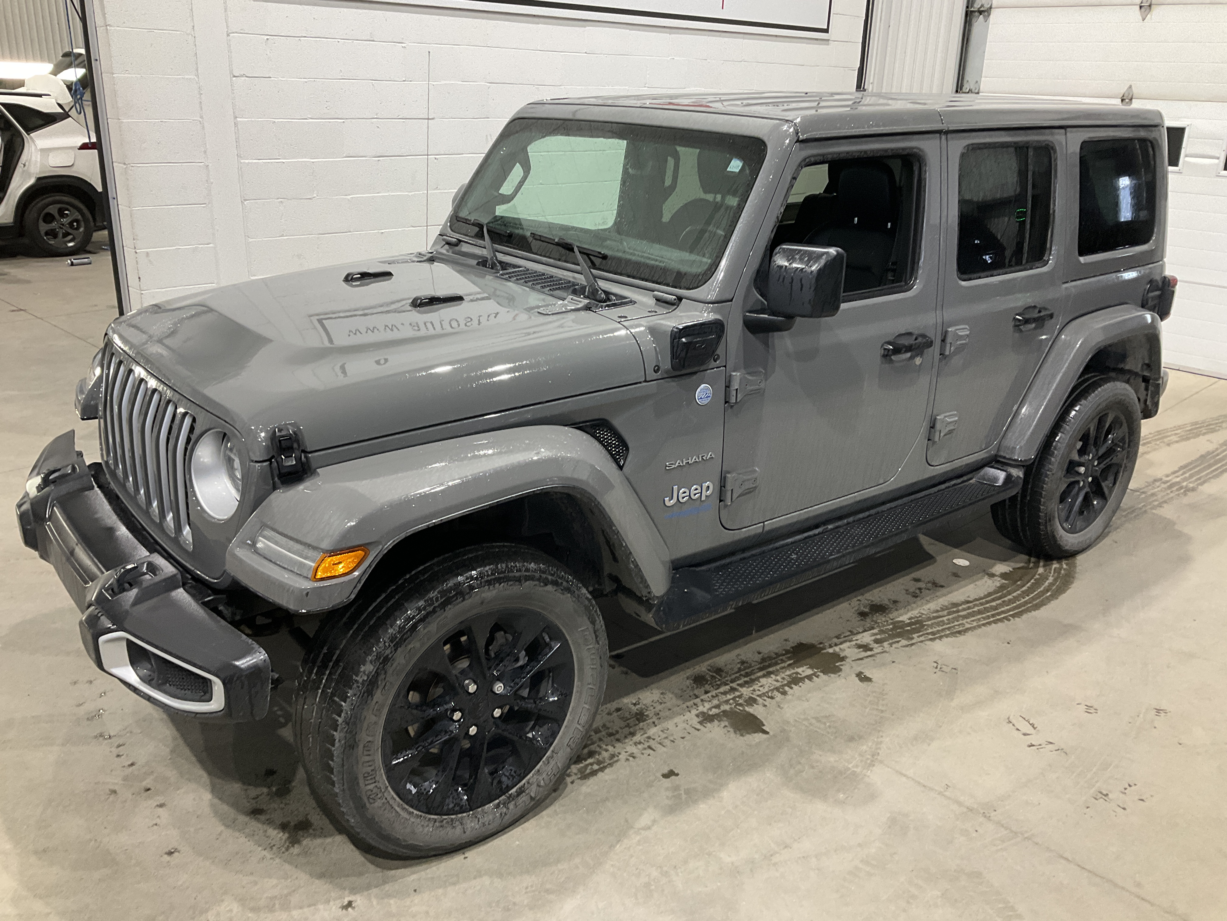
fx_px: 1028
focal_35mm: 29
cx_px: 614
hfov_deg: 61.7
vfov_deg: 48.2
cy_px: 460
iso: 100
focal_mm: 3
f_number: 1.8
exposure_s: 1/60
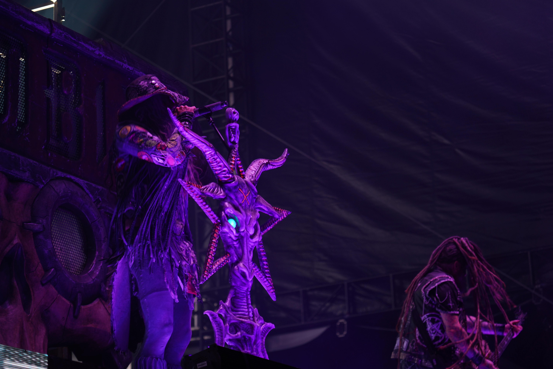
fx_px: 1613
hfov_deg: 19.5
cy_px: 184
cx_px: 276
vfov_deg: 13.0
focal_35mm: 105
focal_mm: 105
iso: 160
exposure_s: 1/100
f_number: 4
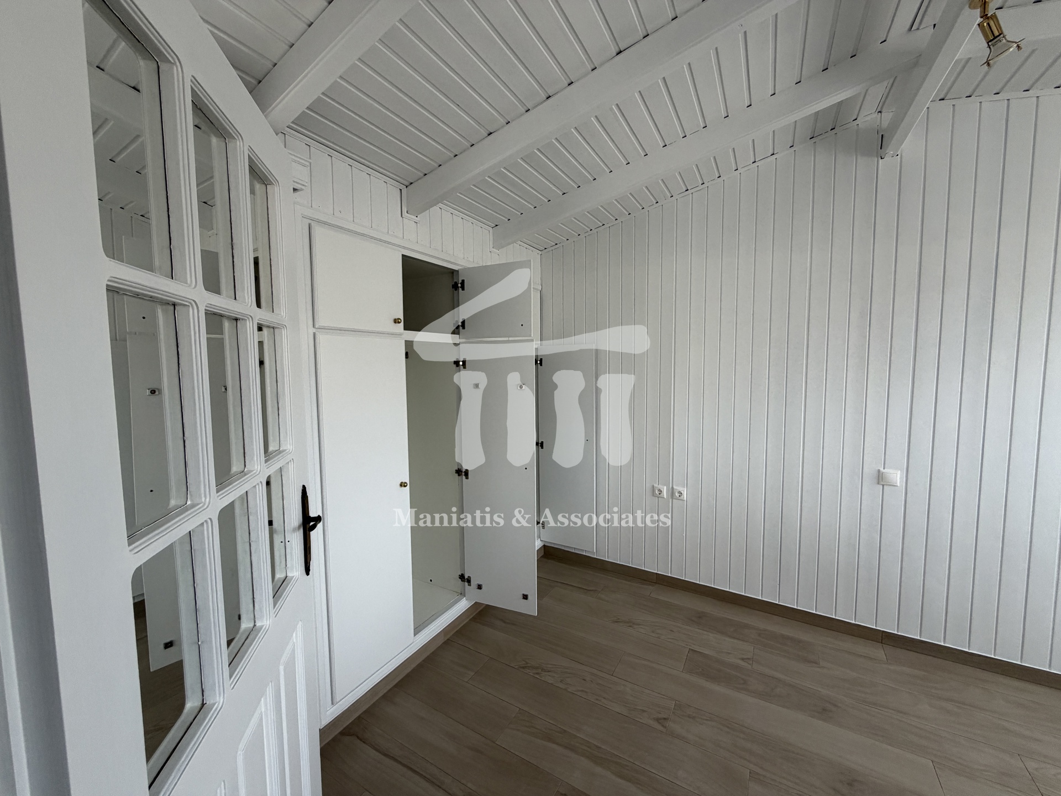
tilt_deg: -5.1
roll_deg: +0.7
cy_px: 398
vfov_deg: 85.7
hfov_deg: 102.1
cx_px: 530
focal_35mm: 14
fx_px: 429
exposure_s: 1/121
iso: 100
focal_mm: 2.22
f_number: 2.2
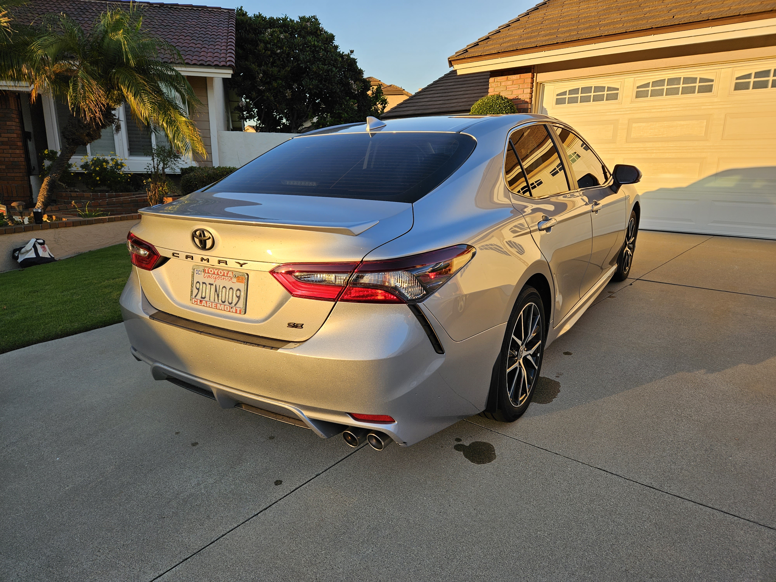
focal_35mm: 23
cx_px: 388
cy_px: 291
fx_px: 516
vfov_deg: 58.9
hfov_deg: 73.9
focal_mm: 5.4
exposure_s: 1/511
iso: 40
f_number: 1.8
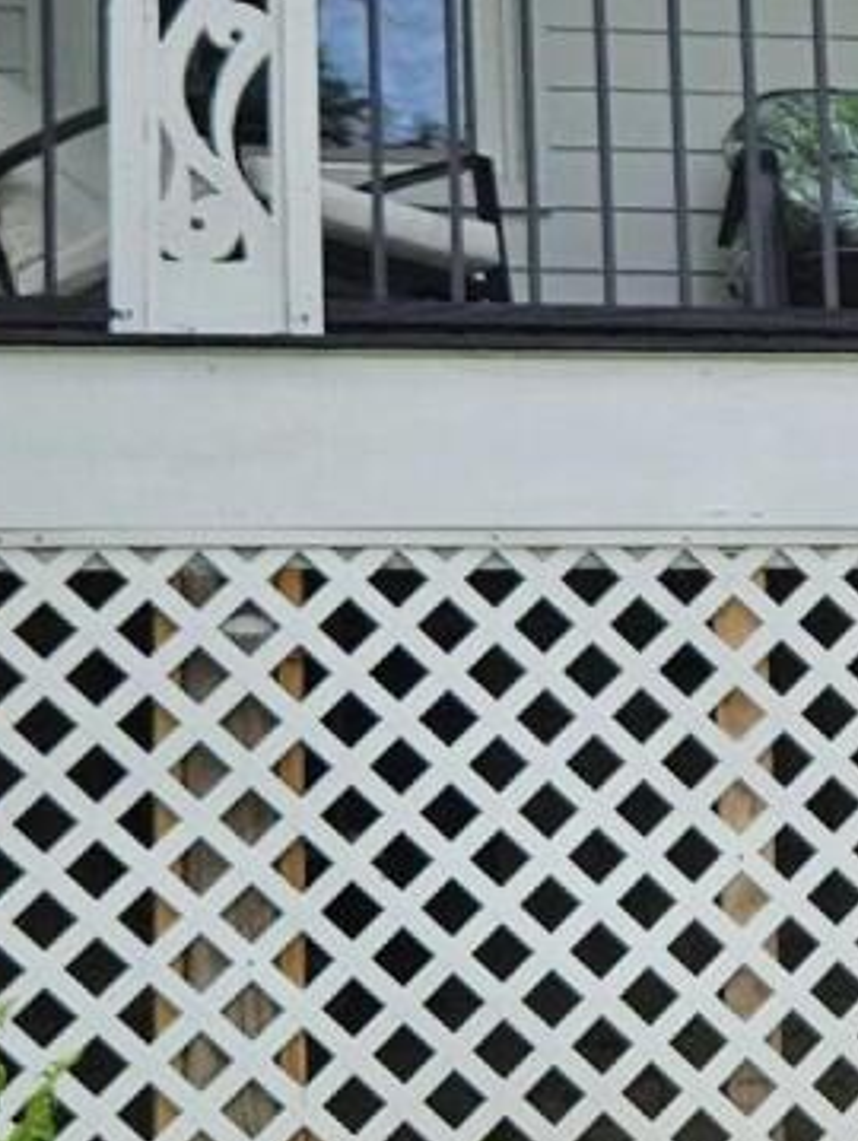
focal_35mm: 128
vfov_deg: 15.4
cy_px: 480
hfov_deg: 11.1
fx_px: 4223
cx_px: 1373
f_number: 1.8
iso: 25
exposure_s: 1/857
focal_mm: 5.4
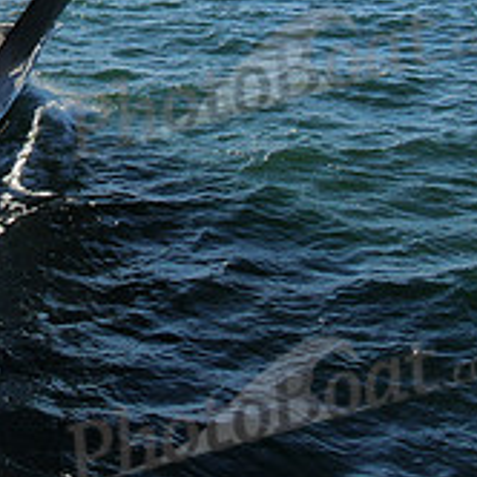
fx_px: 1154
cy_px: -47
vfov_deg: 22.1
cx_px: -98
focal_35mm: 74
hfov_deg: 21.6
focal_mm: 4.39
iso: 100
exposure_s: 1/1600
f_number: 2.8
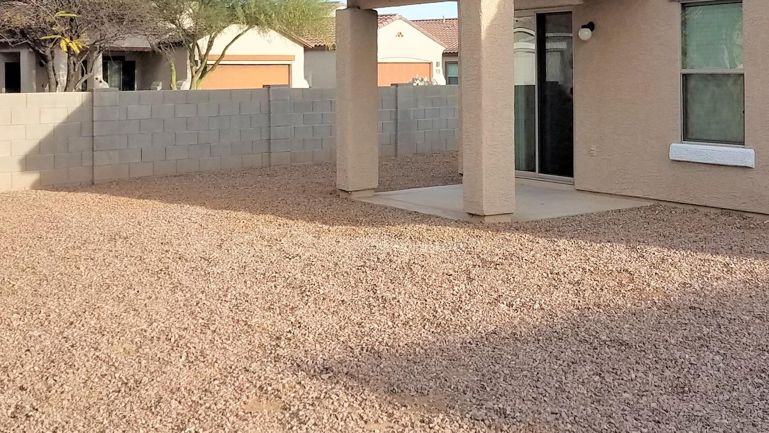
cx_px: 443
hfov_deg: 39.1
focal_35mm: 53
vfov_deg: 22.1
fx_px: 1081
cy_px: 46
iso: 40
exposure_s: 1/1500
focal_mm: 4.2
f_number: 1.7
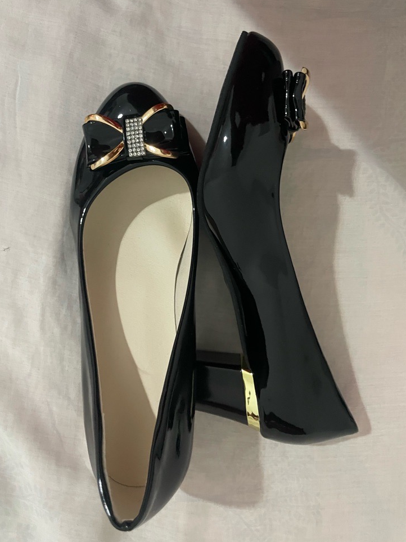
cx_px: 200
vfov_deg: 65.3
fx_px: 422
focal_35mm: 27
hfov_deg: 51.3
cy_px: 264
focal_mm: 4.2
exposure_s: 1/40
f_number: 1.6
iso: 640
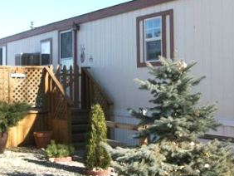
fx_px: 440
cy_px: 74
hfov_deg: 29.7
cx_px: 145
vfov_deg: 22.6
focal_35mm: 65
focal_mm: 5.7
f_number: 2.8
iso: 64
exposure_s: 1/664
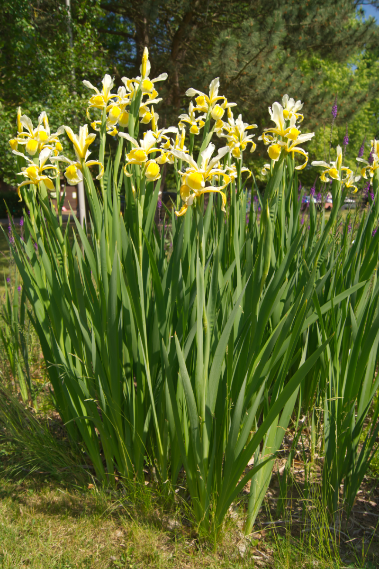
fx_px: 474
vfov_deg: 61.9
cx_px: 190
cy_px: 284
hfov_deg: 43.6
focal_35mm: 30
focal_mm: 20
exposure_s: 1/400
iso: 100
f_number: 5.6
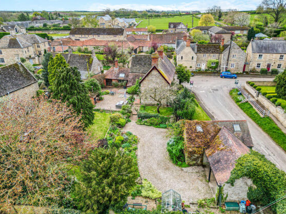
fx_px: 207
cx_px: 146
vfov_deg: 54.9
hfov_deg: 69.4
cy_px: 103
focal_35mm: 25
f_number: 1.7
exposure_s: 1/1500
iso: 200
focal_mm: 6.72
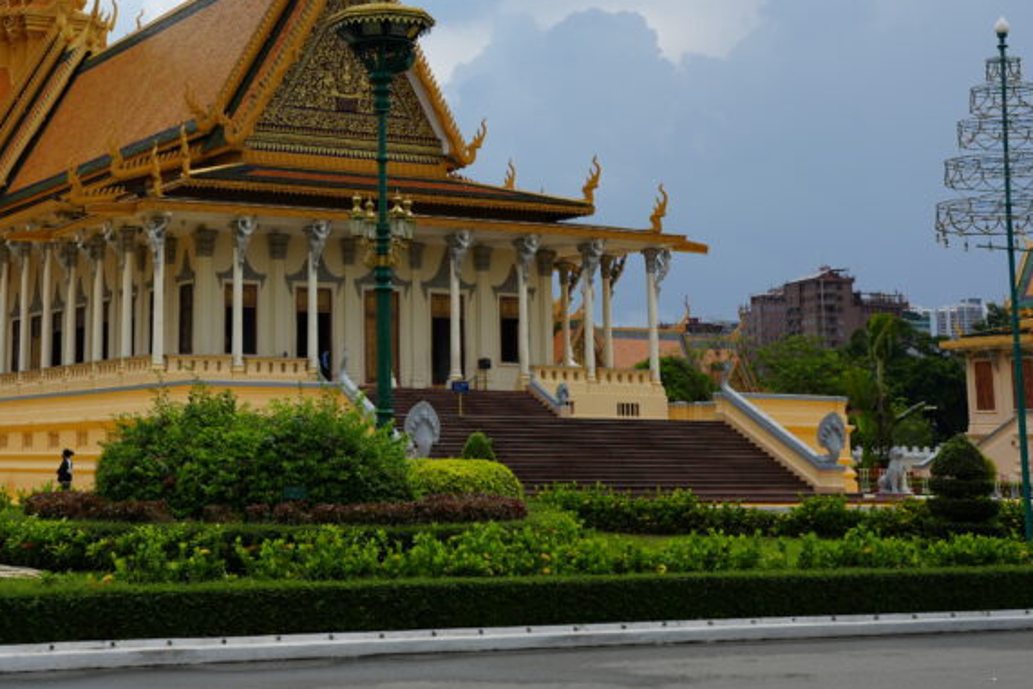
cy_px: 144
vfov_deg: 22.0
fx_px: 1751
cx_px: 259
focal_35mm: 61
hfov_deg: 32.3
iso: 100
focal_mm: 34
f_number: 10
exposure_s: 1/200
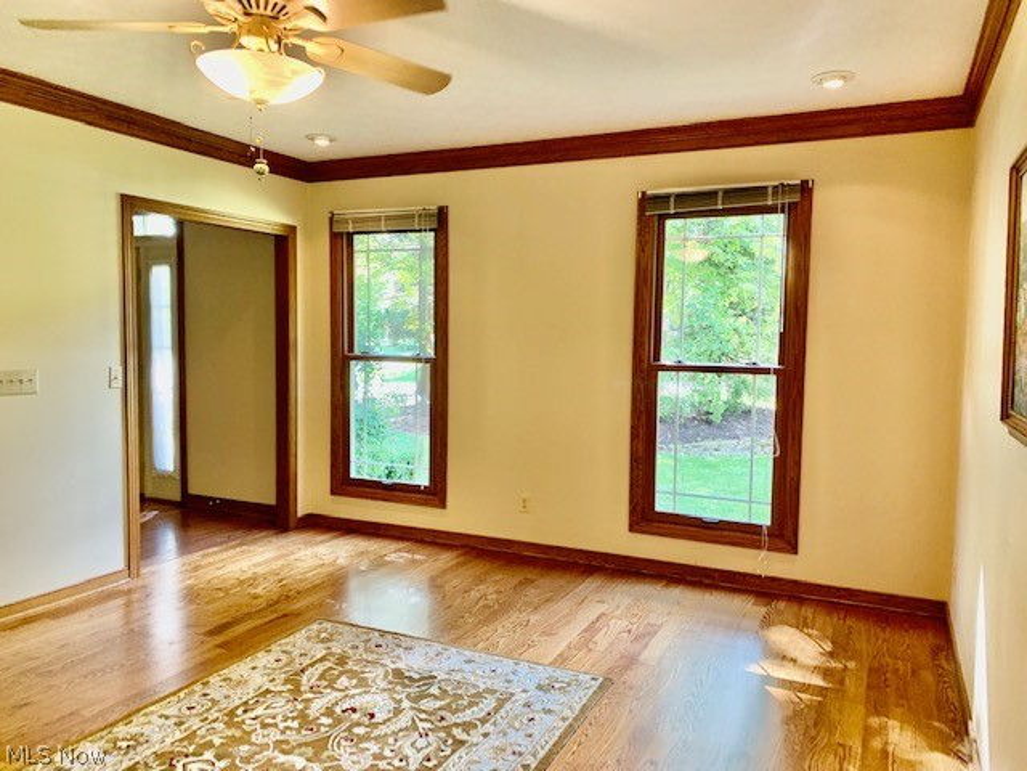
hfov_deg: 67.3
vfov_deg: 53.1
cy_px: 386
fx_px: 771
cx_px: 514
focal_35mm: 26
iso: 125
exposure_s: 1/60
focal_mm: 4.25
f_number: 1.8
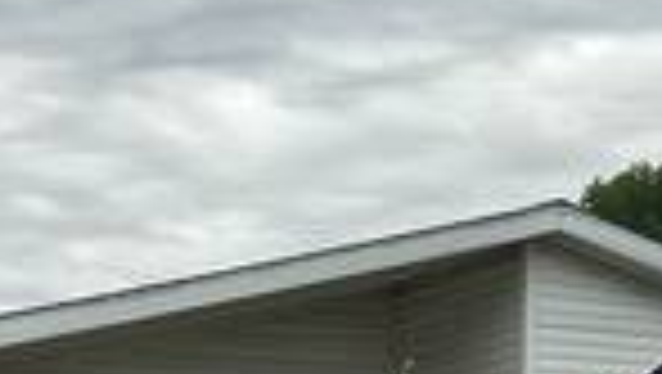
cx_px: -14
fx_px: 1933
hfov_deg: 18.9
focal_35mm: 110
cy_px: 725
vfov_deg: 10.3
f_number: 1.8
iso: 25
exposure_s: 1/898
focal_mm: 3
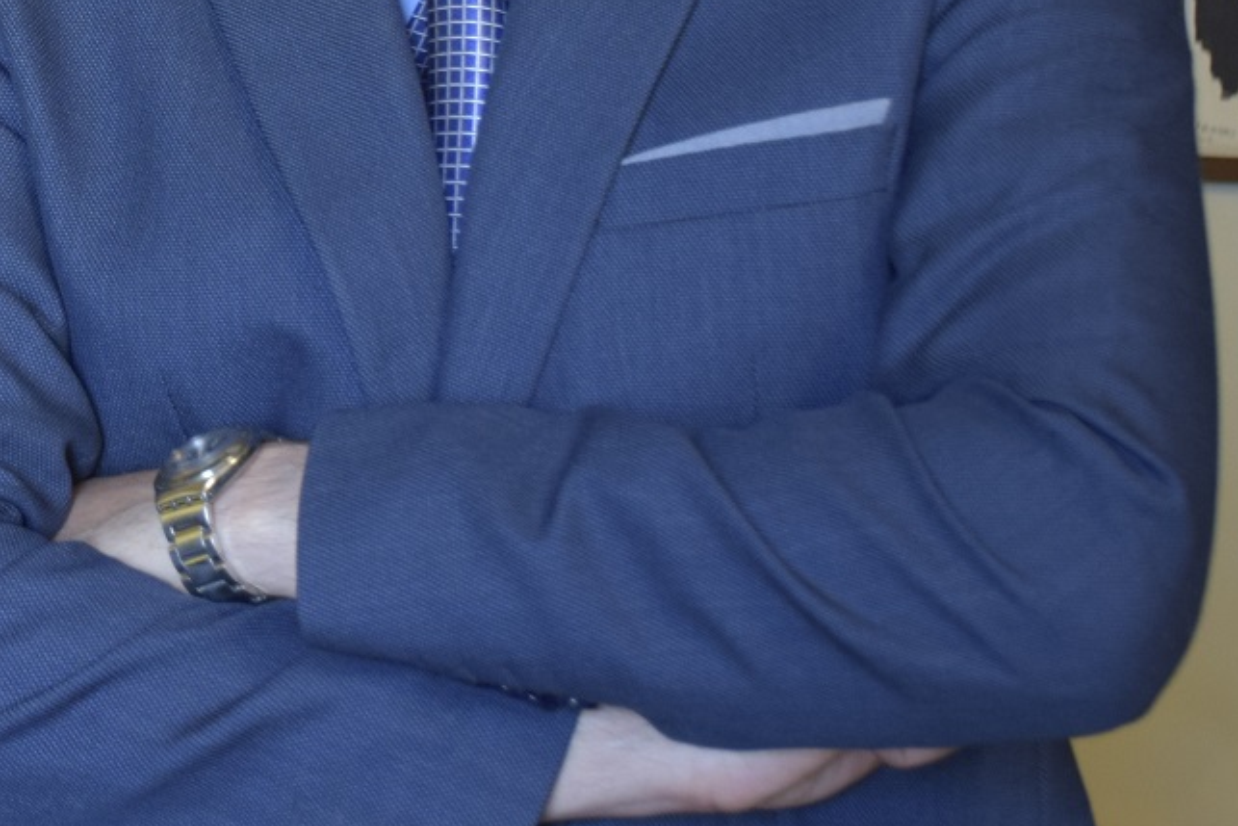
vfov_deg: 12.0
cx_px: -100
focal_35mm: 113
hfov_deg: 17.5
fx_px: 3900
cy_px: 85
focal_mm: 27
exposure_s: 1/30
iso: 500
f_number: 4
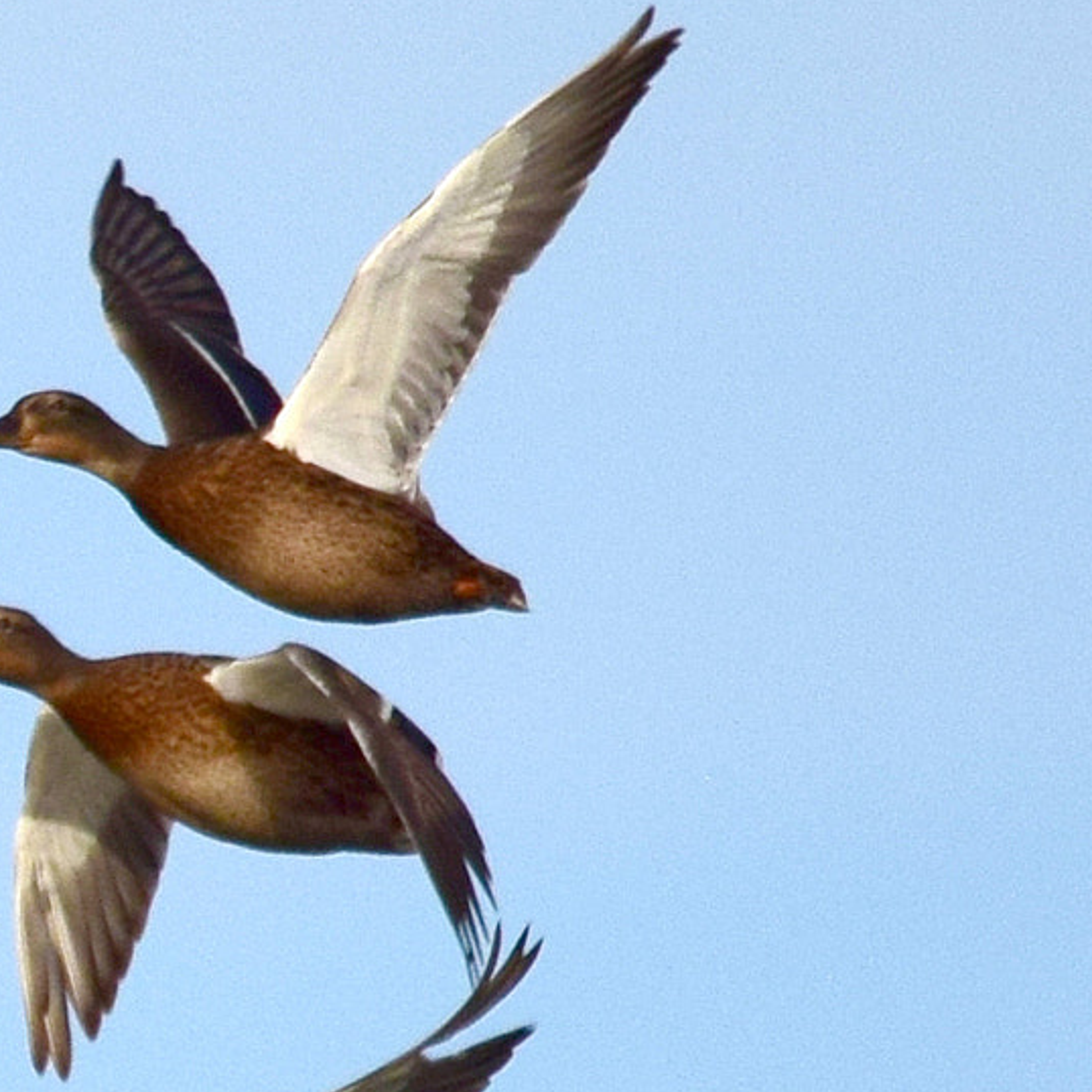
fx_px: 67633
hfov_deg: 0.9
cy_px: 599
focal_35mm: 1895
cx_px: -388
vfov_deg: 0.9
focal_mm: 500
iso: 280
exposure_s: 1/2000
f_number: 6.3
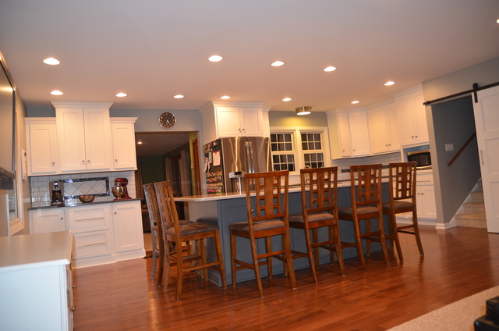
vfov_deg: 50.2
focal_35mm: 26
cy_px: 166
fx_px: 353
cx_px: 250
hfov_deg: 70.5
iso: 640
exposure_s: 1/60
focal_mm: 17
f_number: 2.8
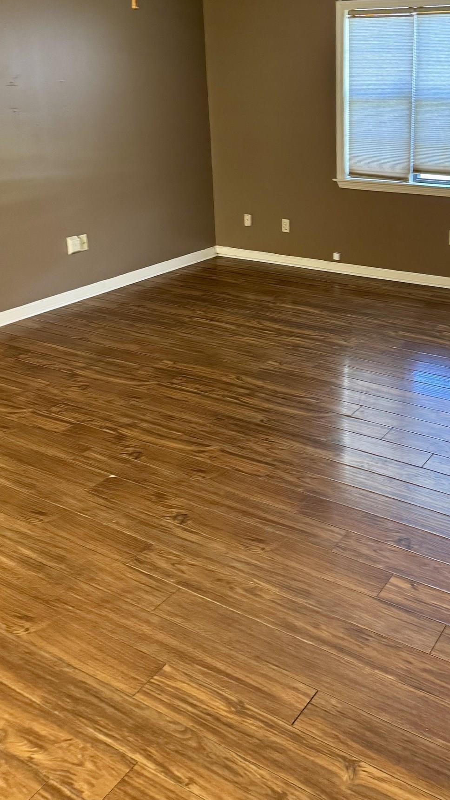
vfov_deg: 55.6
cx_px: 357
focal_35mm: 35
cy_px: 276
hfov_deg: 32.8
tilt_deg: -14.7
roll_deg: +0.8
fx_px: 742
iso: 320
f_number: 1.78
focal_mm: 6.76
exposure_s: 1/60
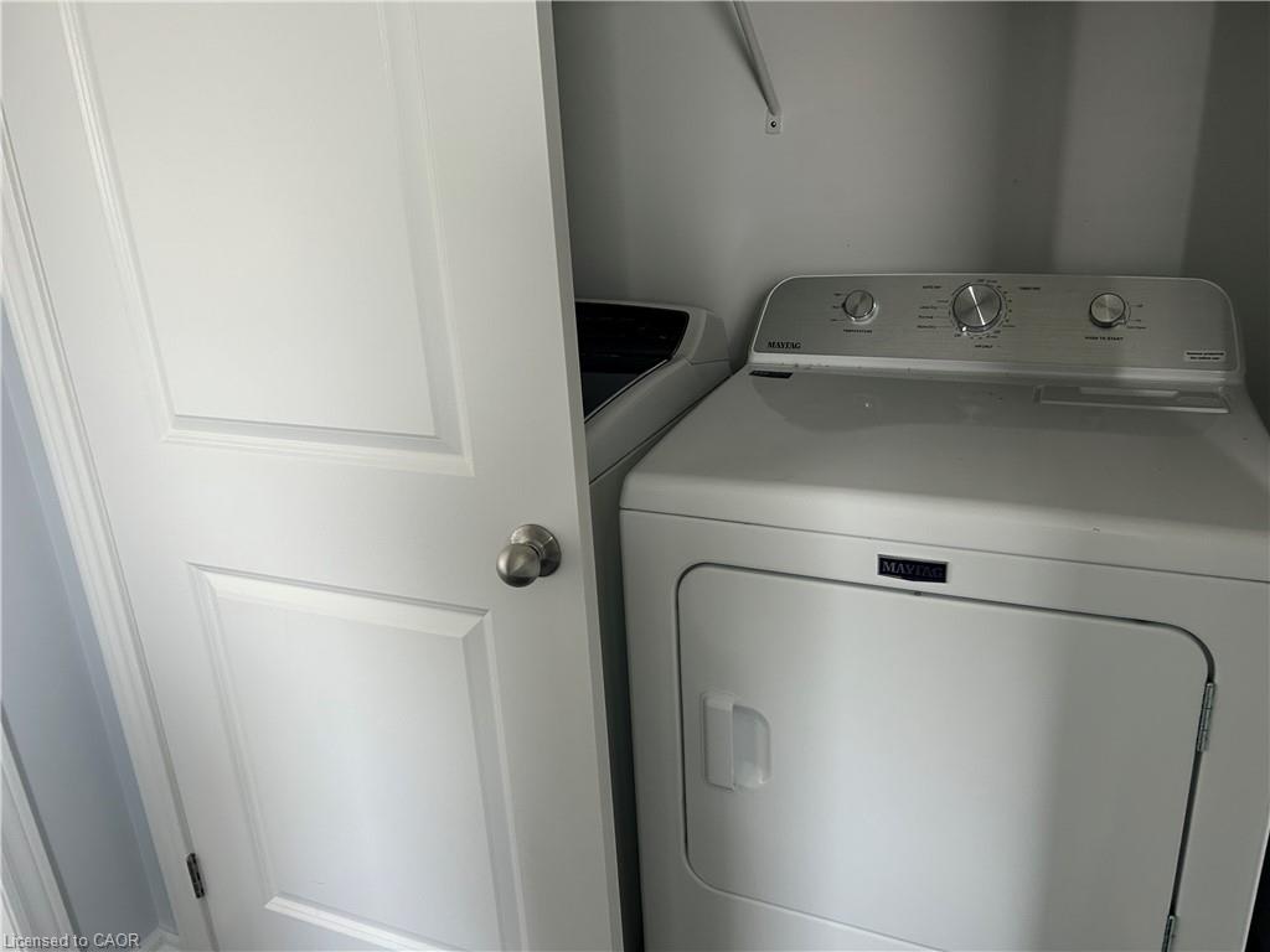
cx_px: 635
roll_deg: +4.4
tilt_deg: -19.3
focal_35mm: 26
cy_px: 476
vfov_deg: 53.1
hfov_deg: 67.3
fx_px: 954
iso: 160
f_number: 1.5
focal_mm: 5.7
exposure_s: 1/60
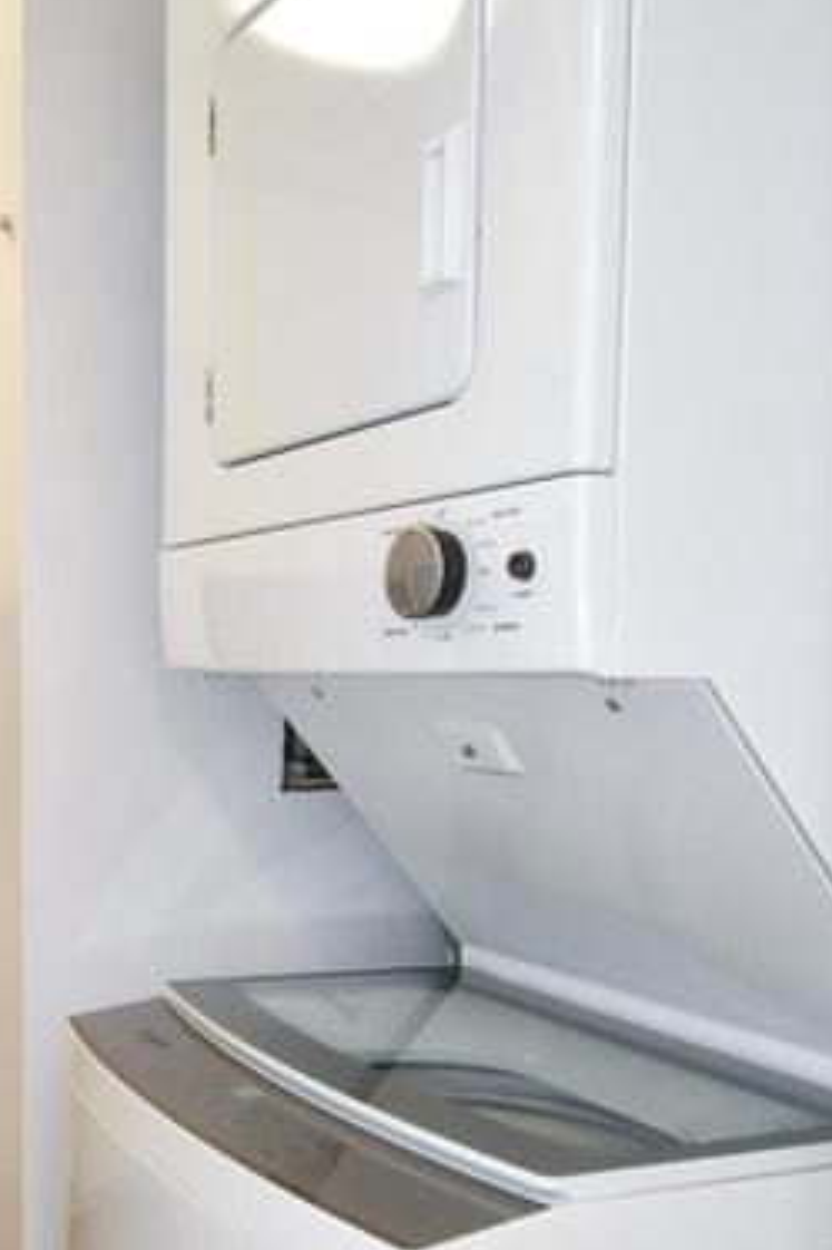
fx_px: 1284
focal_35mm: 37
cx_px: 97
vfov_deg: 51.0
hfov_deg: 34.1
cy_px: 829
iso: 320
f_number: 4
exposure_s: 1/60
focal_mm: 12
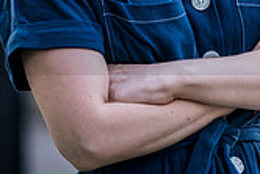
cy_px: -64
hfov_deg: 3.1
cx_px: 256
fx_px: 4829
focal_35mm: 668
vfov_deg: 2.1
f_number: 2.8
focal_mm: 181
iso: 250
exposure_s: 1/200
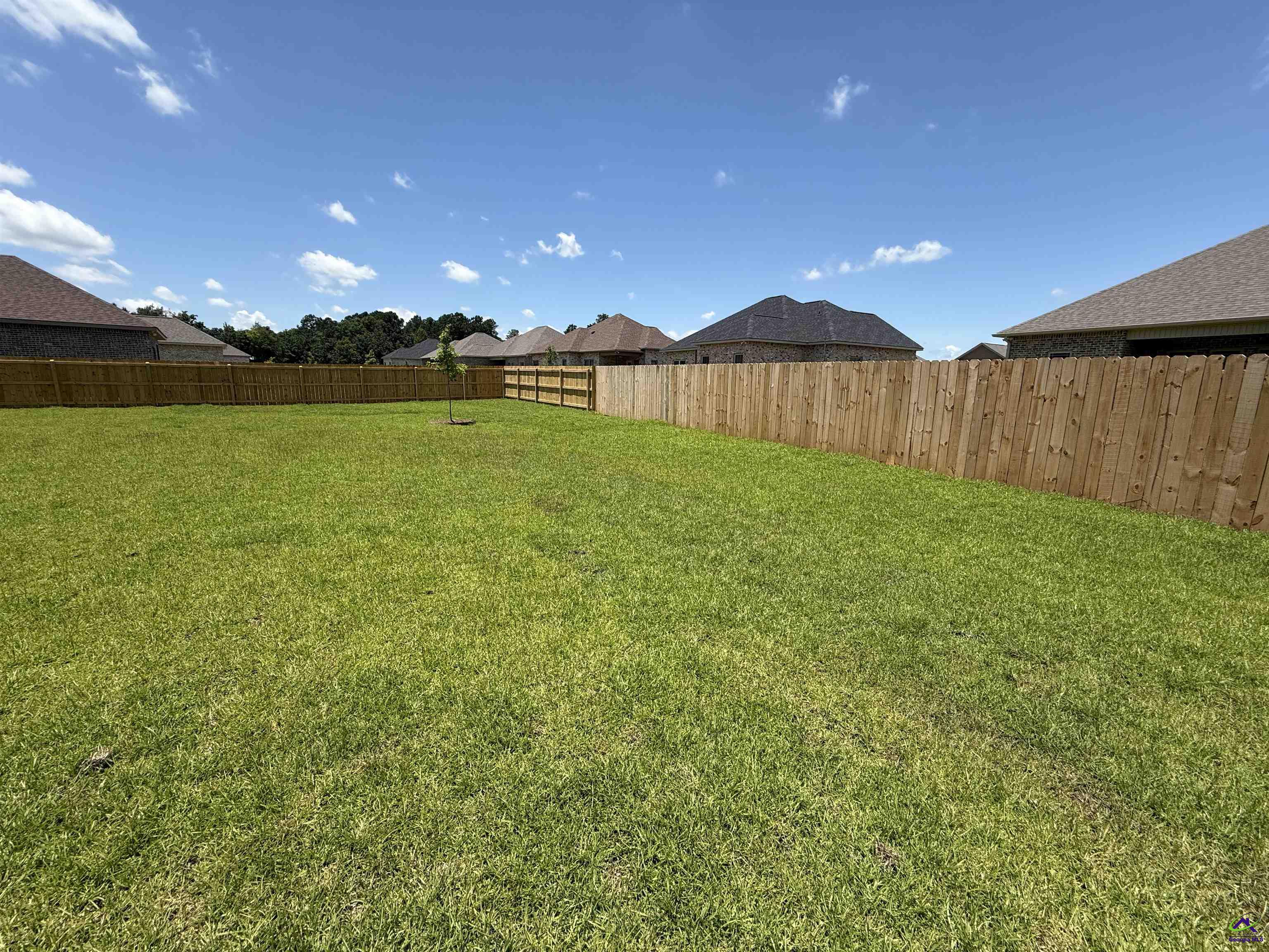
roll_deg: -0.9
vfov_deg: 85.7
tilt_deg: -9.0
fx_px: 513
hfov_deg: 102.1
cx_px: 634
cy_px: 476
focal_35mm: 14
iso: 50
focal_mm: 2.22
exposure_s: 1/1961
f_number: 2.2
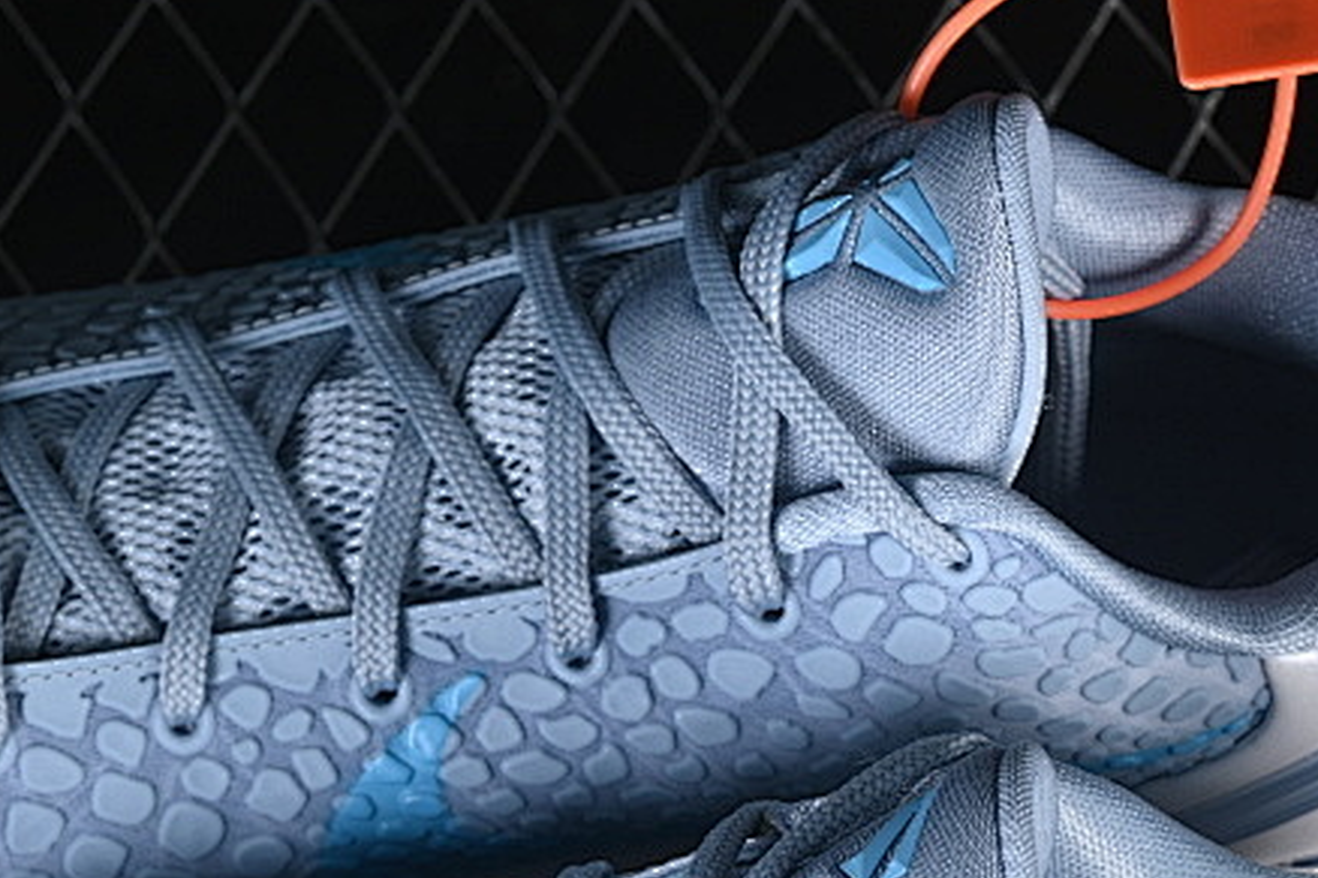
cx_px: 545
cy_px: 1037
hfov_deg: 11.1
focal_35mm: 185
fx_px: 6773
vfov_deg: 7.4
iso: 160
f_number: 7.1
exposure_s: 1/80
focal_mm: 50
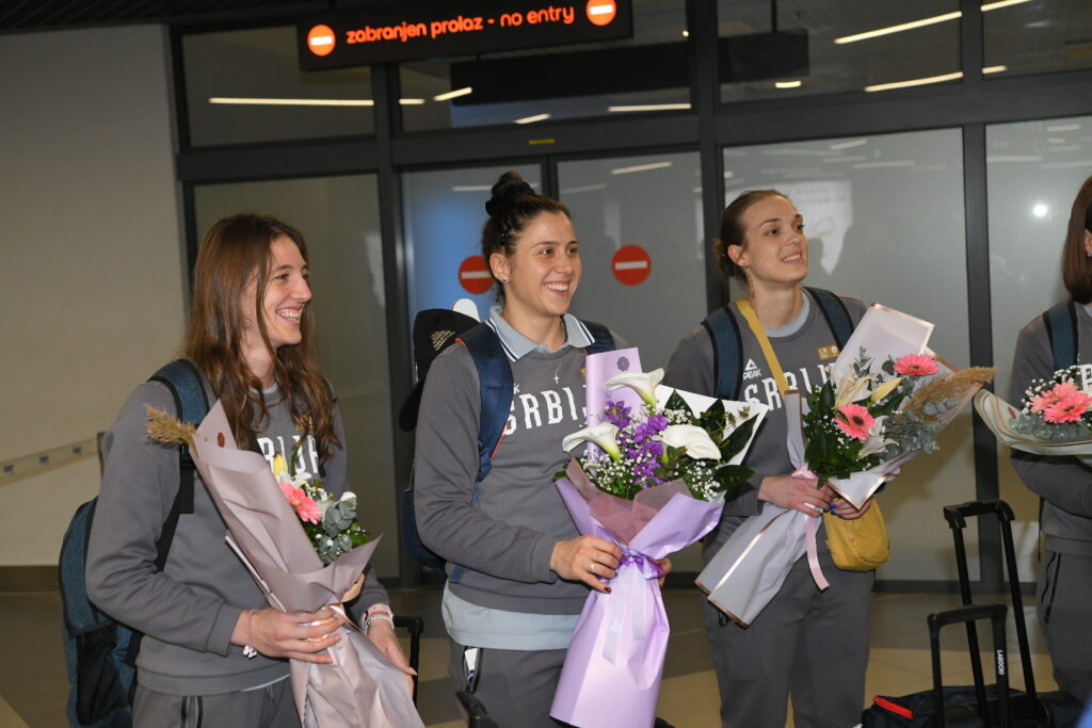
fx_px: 1577
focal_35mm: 52
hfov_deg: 38.2
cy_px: 364
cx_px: 546
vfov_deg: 26.0
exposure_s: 1/200
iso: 2000
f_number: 5
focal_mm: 52
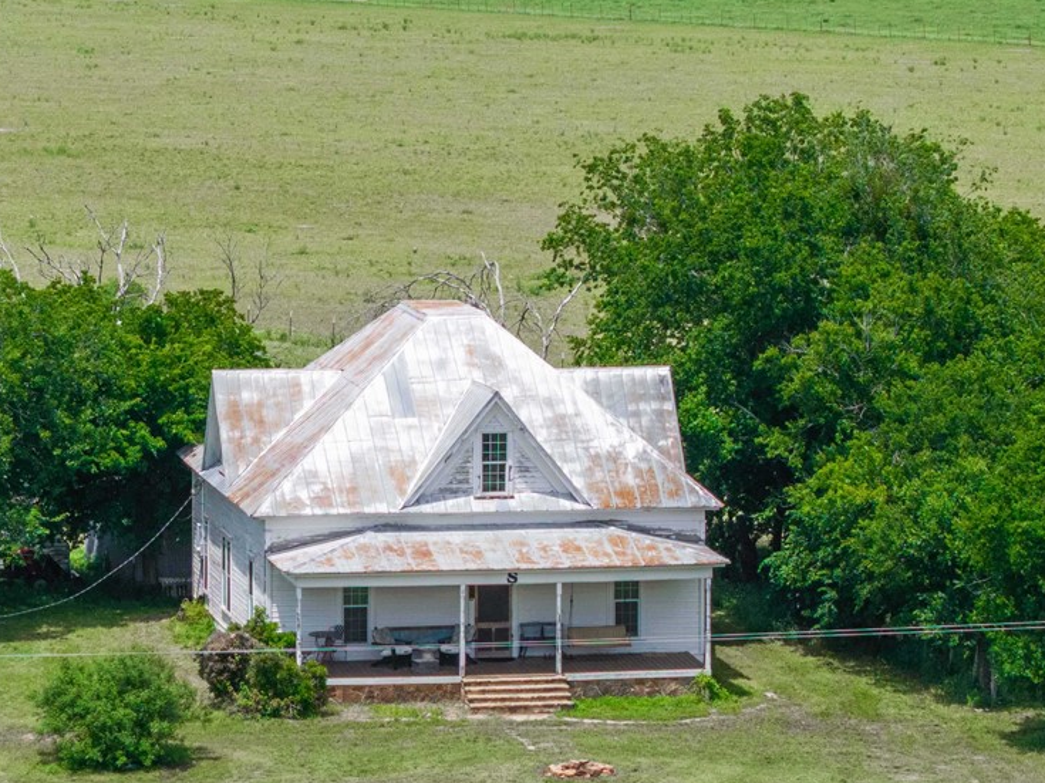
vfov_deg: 7.6
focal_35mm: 195
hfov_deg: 10.1
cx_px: 417
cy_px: 401
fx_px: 5886
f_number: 2.8
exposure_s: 1/1250
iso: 110
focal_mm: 19.35
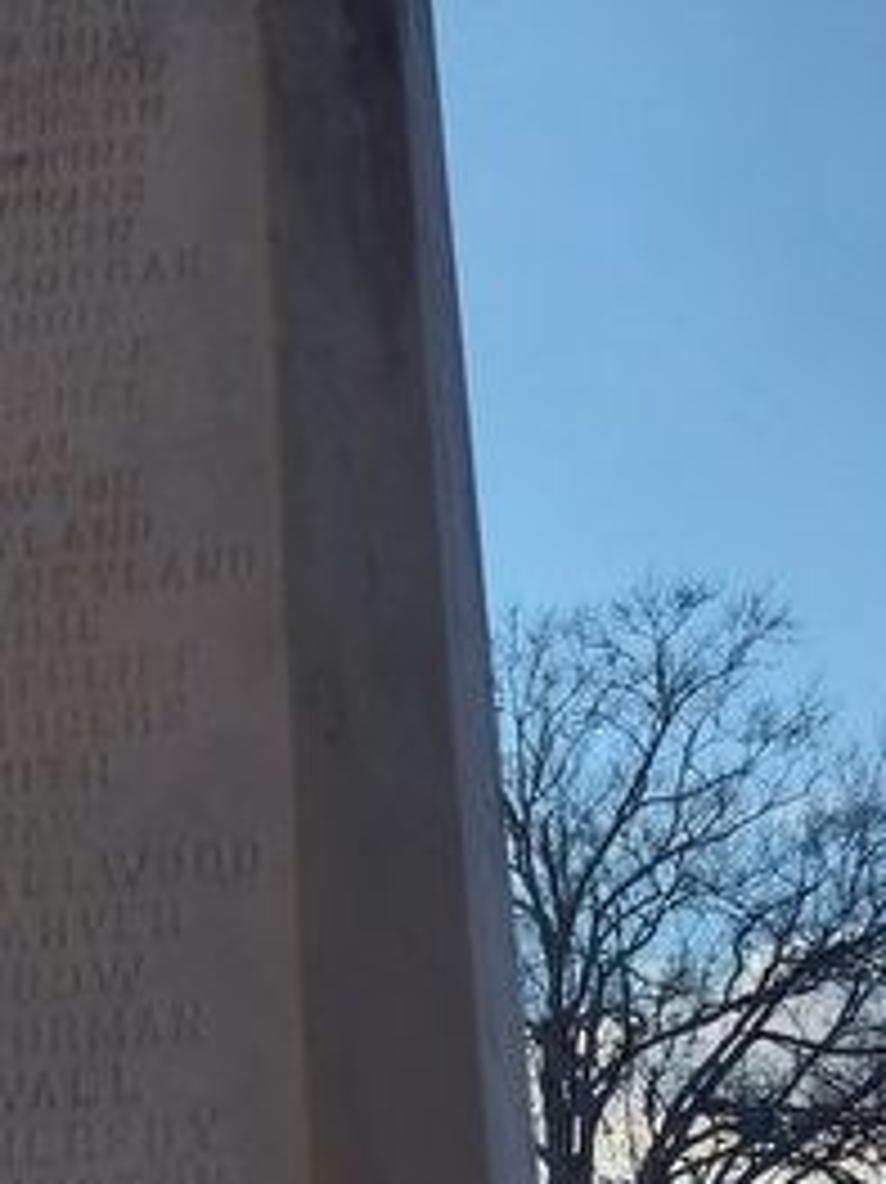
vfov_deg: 27.3
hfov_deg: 21.0
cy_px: 927
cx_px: 342
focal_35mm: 70
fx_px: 2391
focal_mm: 5.56
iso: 100
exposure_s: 1/2764
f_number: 1.8
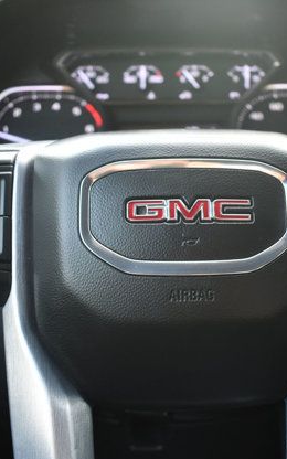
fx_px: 588
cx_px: 187
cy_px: 234
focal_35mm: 47
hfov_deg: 27.3
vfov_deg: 42.6
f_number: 3.5
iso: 900
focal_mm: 20
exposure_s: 1/125
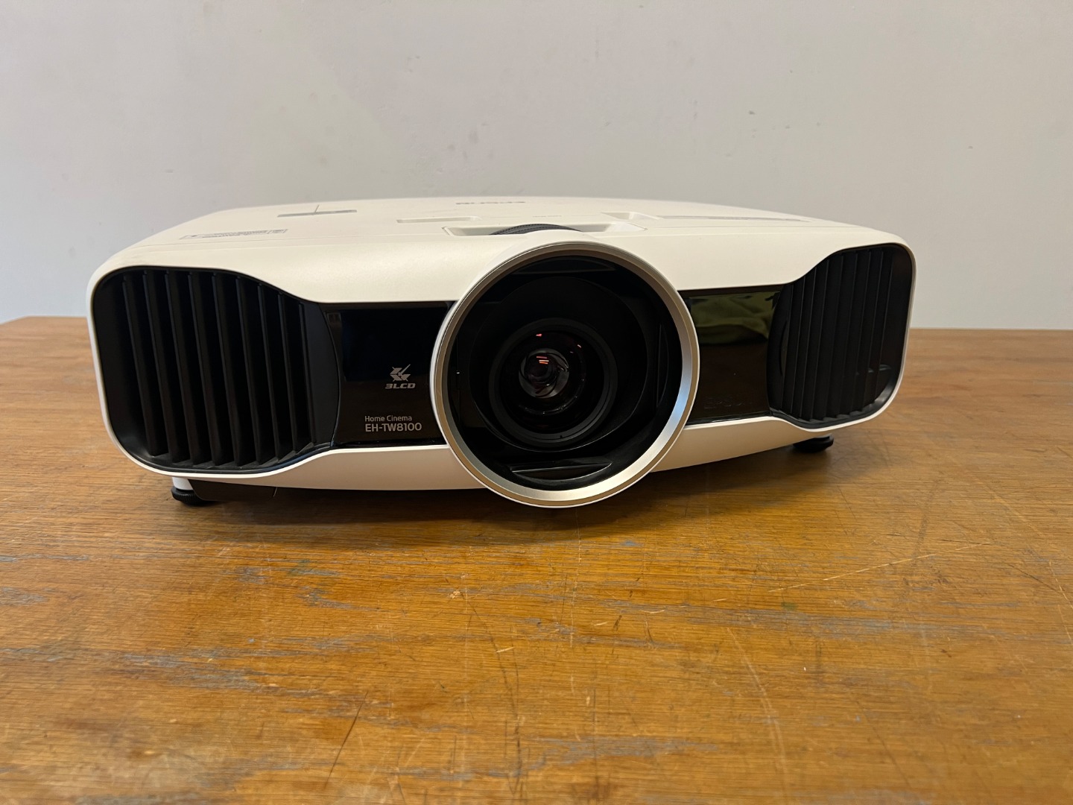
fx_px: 806
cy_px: 402
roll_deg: +1.1
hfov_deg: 67.3
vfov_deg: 53.1
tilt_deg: -15.7
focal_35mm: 26
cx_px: 536
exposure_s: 1/50
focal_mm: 5.7
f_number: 1.5
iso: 80
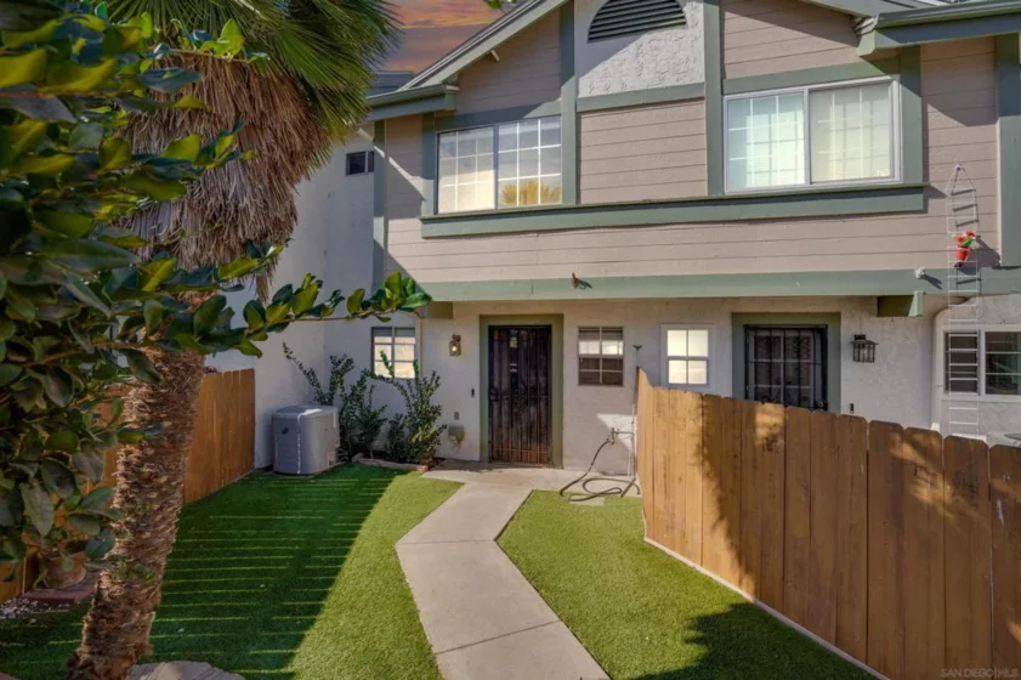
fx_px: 454
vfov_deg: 73.7
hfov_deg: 96.8
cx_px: 510
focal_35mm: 16
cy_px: 340
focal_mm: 16
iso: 125
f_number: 8
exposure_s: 1/500
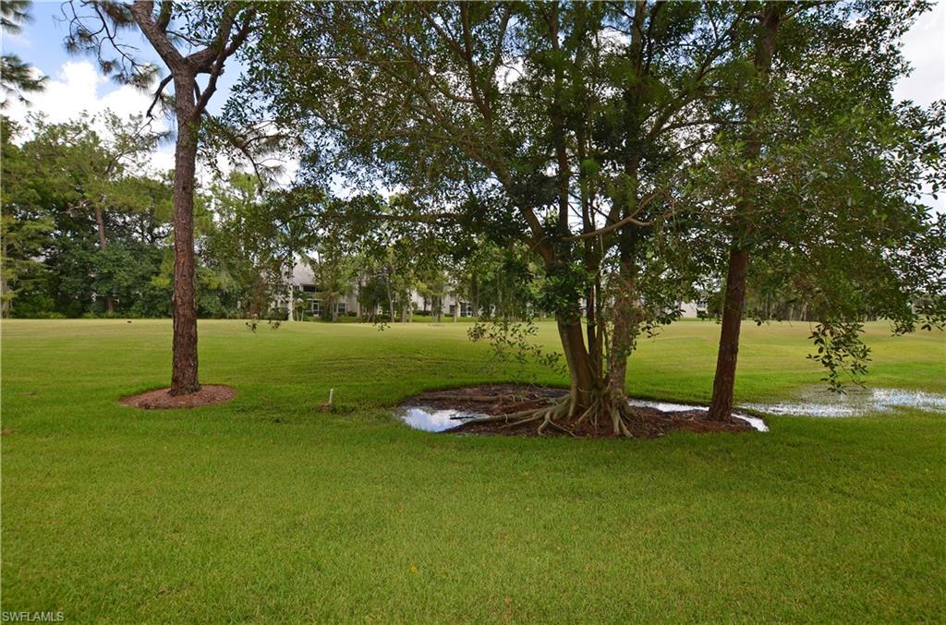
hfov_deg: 100.5
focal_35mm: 15
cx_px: 473
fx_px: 393
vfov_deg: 77.0
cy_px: 312
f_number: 8
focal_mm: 10
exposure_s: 1/200
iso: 200
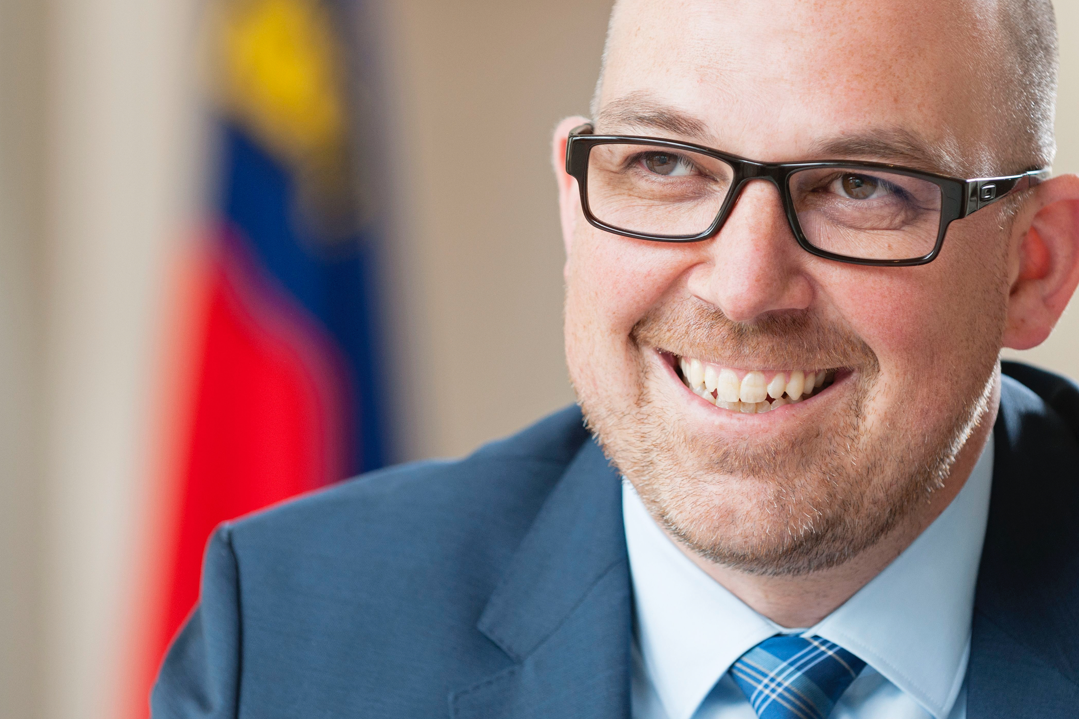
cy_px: 286
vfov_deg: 5.3
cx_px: 534
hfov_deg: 8.0
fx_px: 7762
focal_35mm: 259
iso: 400
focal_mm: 180
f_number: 5
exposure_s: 1/160
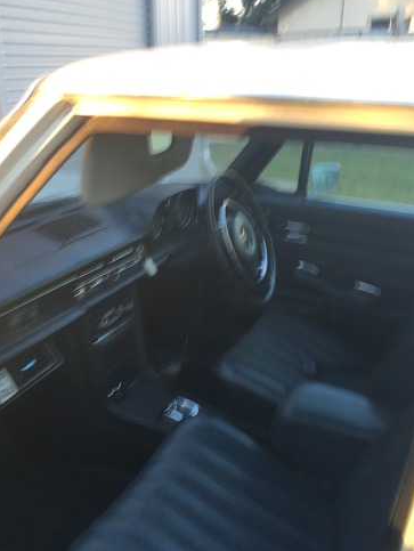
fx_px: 573
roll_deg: +3.4
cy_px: 311
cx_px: 181
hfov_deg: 39.6
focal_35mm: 36
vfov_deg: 51.2
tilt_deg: -25.2
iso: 25
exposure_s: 1/33
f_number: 2.2
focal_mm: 4.15
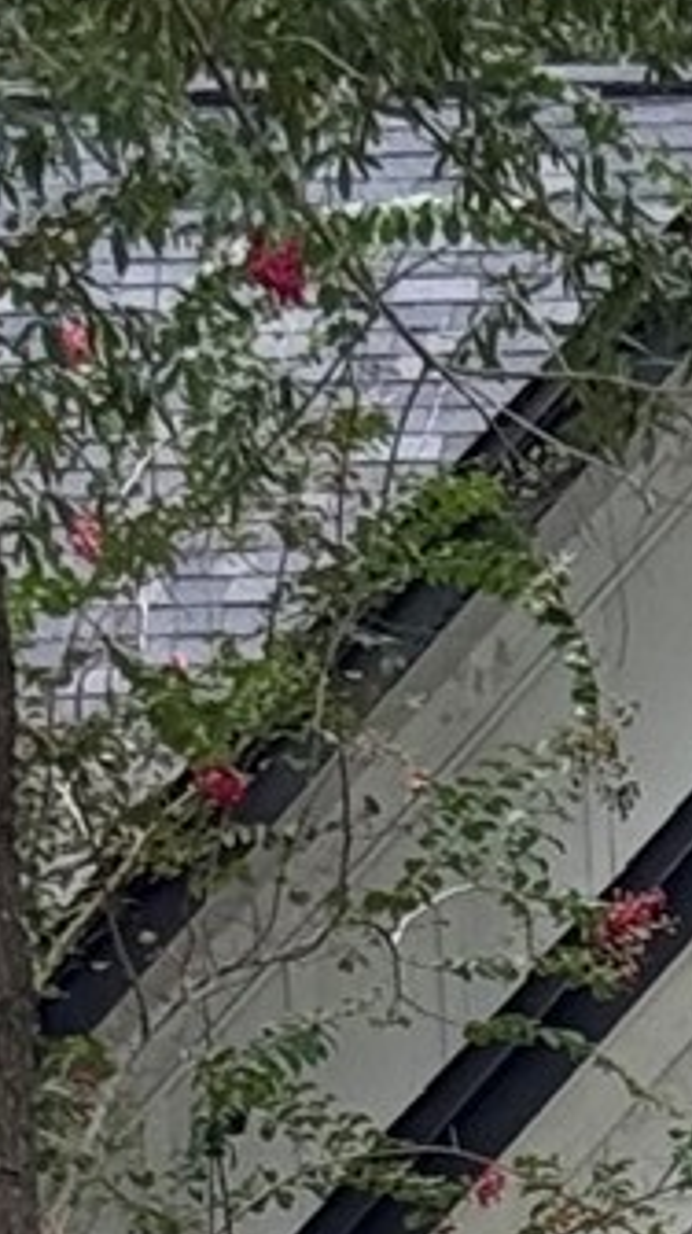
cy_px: 3068
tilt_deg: -5.0
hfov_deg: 3.6
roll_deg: +1.6
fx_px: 10457
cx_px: 2661
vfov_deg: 6.4
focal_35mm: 320
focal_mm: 6.76
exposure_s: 1/370
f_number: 1.78
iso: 64
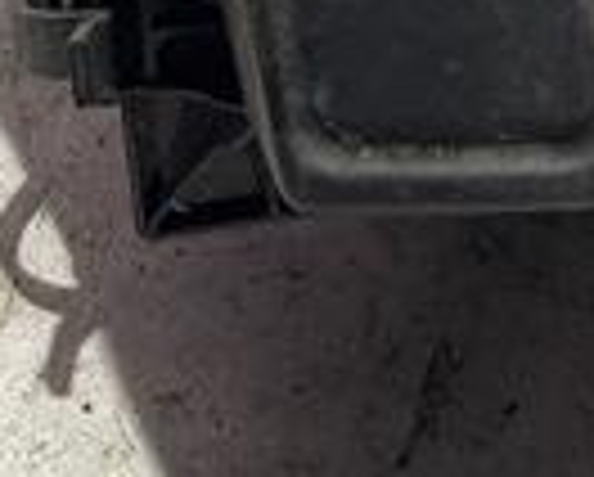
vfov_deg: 12.0
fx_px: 2078
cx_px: 680
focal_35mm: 118
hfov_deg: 15.8
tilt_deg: -36.4
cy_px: -385
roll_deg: -1.5
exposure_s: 1/50
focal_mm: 5.1
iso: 125
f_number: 1.6
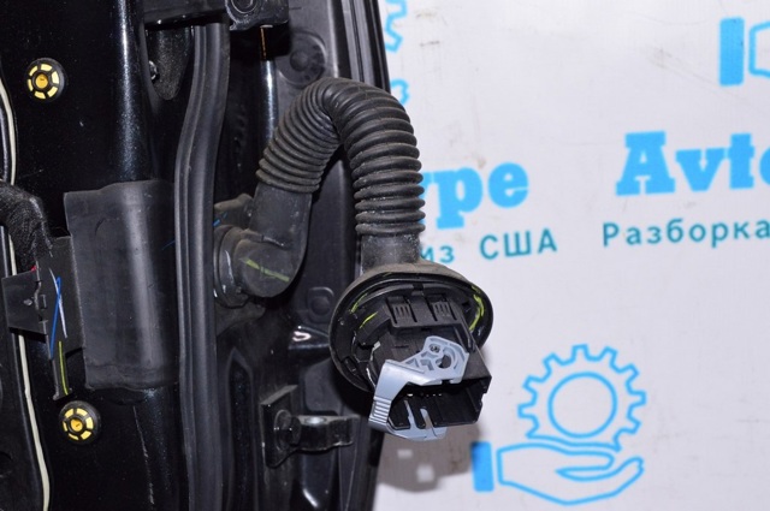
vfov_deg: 28.0
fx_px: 1025
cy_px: 256
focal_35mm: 48
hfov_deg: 41.2
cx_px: 385
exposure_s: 1/160
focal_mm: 32
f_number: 8
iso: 1600
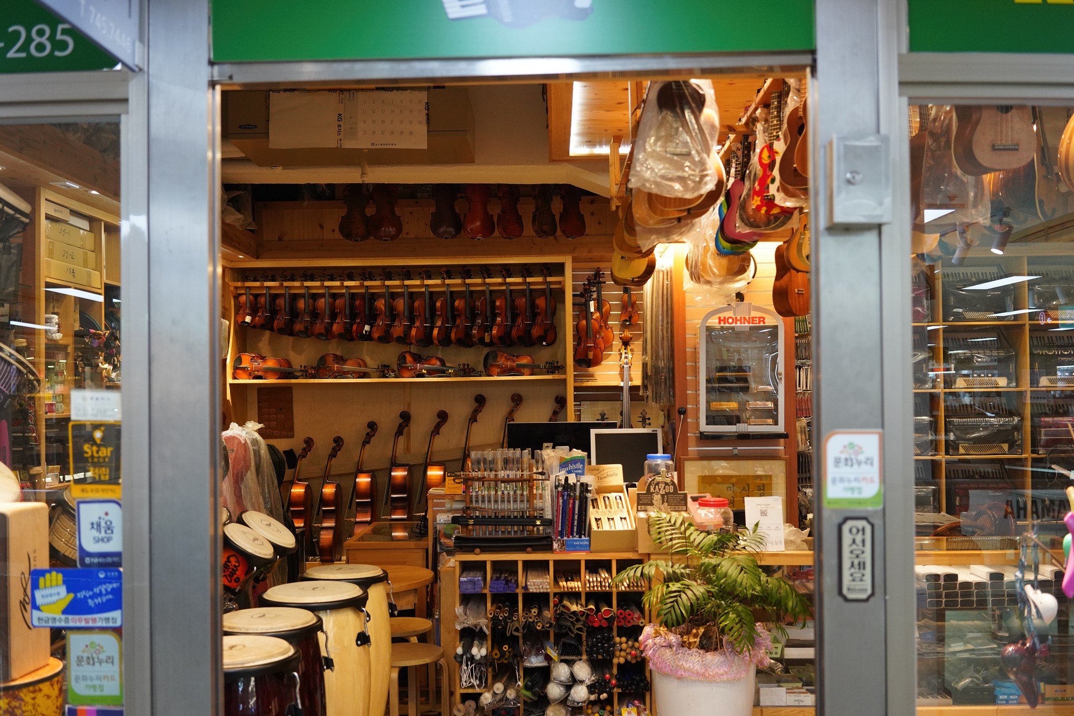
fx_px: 1044
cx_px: 537
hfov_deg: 54.4
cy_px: 358
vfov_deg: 37.9
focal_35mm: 35
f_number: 4
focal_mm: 35
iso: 1600
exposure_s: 1/80
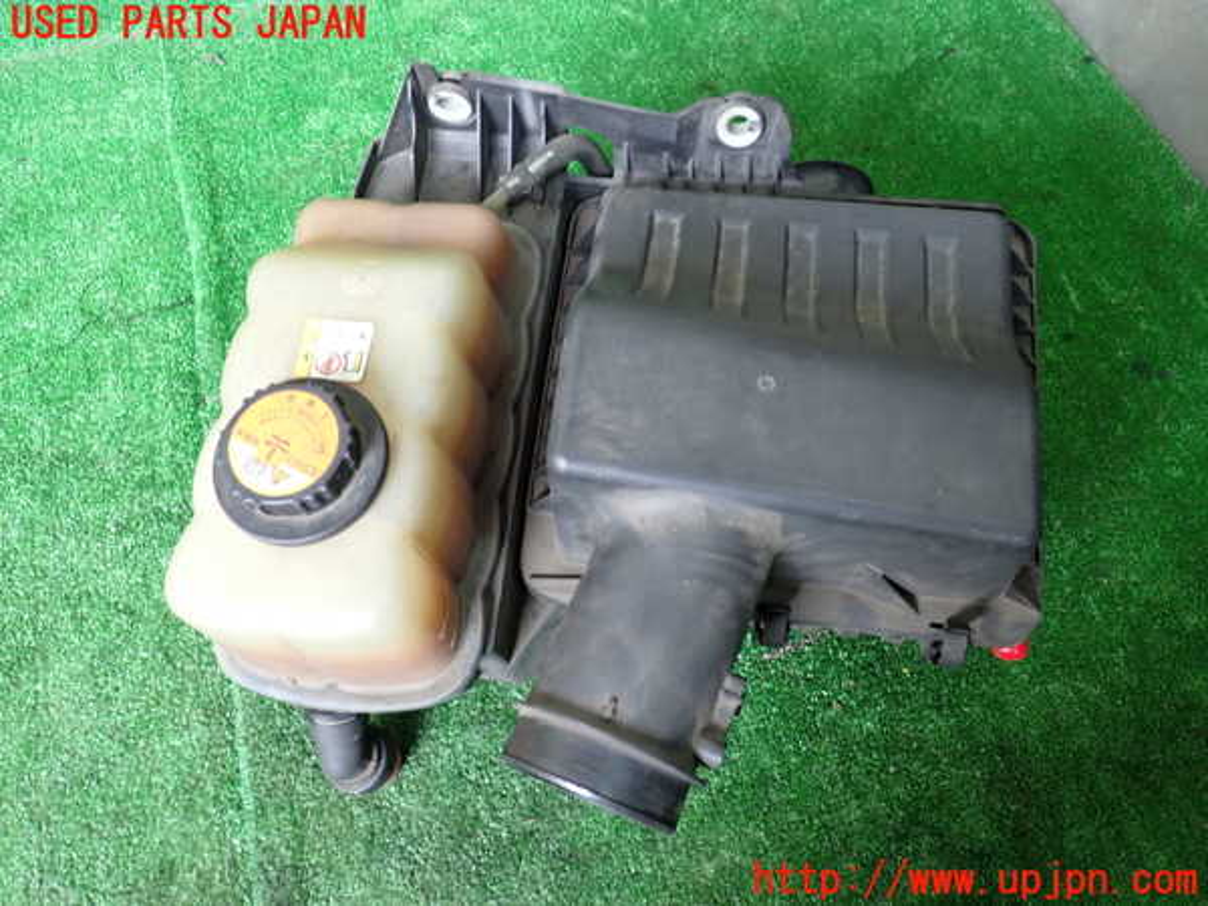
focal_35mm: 30
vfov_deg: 46.8
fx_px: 1047
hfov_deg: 60.0
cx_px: 604
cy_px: 453
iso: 200
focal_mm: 5.4
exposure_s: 1/30
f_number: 2.3
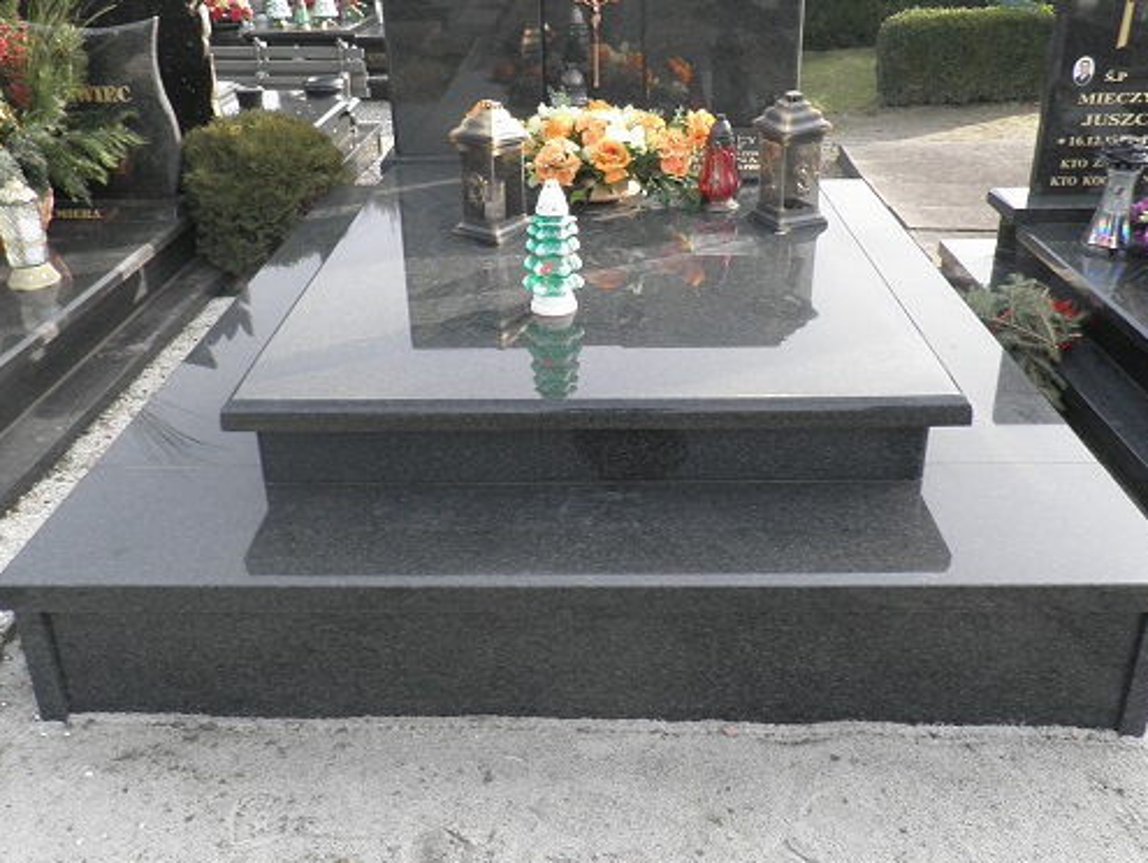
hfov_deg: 58.3
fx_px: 1029
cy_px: 334
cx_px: 589
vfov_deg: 45.2
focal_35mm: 31
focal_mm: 4.3
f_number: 3.3
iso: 64
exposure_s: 1/125
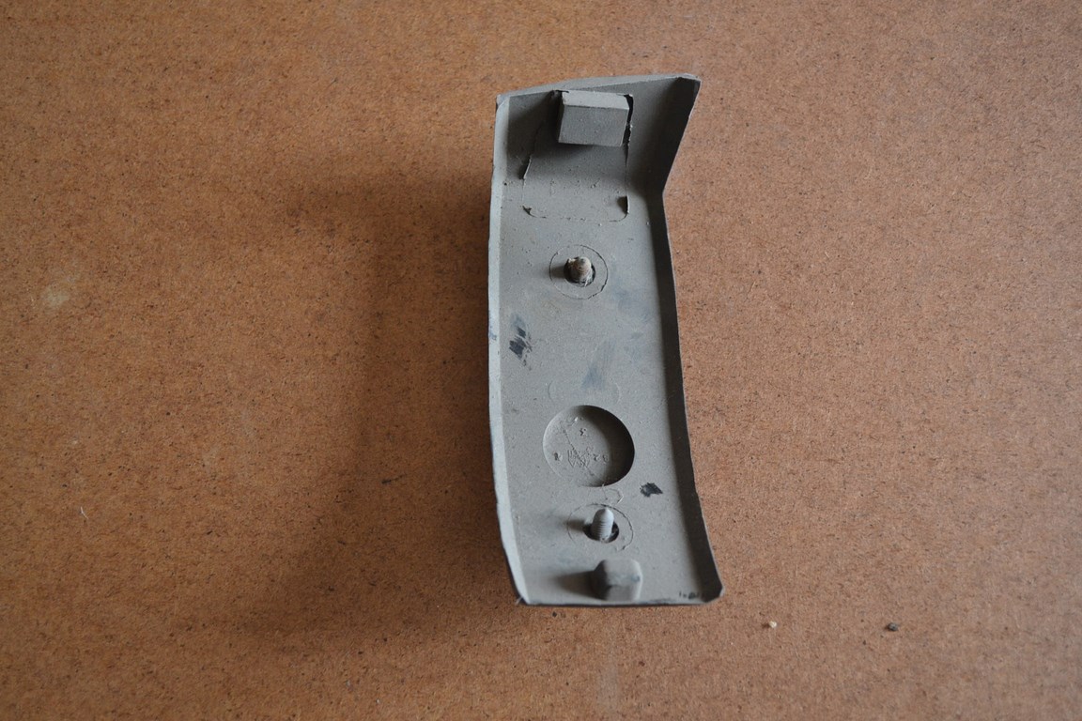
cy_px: 360
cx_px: 541
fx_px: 1172
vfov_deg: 34.2
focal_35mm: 39
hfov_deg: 49.6
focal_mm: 26
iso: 900
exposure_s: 1/15
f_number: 4.2
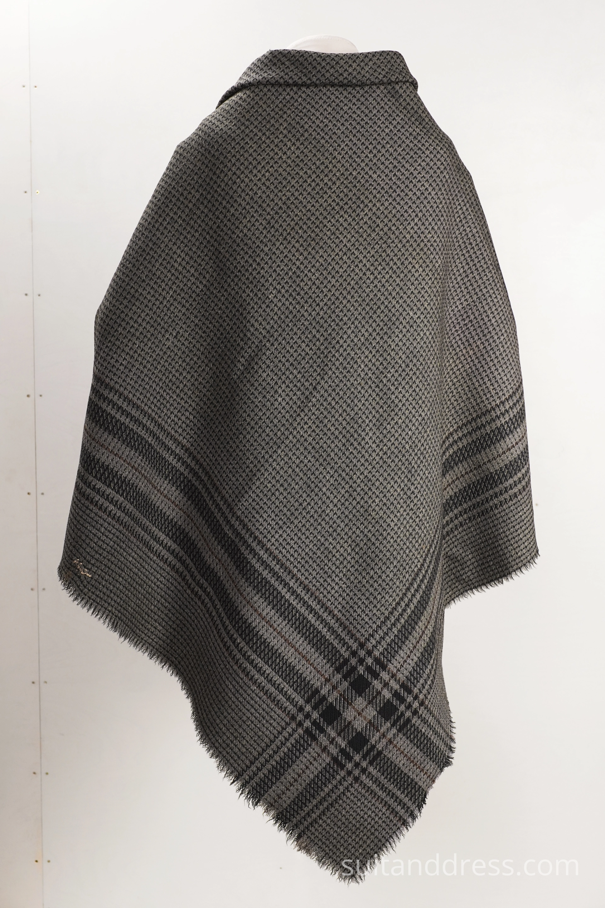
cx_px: 302
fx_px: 1210
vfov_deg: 41.1
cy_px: 454
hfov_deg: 28.1
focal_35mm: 48
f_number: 5.6
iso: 320
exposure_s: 1/30
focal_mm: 32
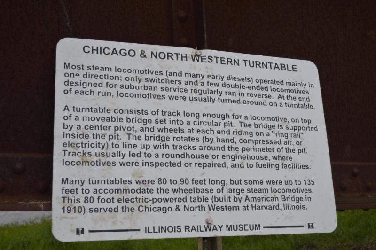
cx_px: 188
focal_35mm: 45
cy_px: 125
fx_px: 470
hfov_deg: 43.6
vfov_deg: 29.8
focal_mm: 30
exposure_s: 1/640
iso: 100
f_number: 4.5
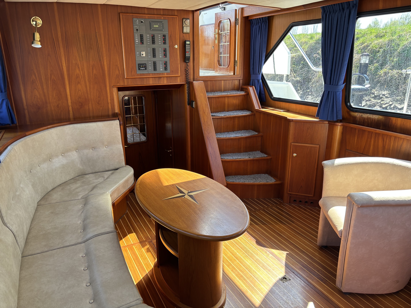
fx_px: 309
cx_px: 206
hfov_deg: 67.3
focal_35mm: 26
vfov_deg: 53.1
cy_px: 154
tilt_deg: -18.0
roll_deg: +1.1
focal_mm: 5.96
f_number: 1.6
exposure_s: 1/121
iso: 80
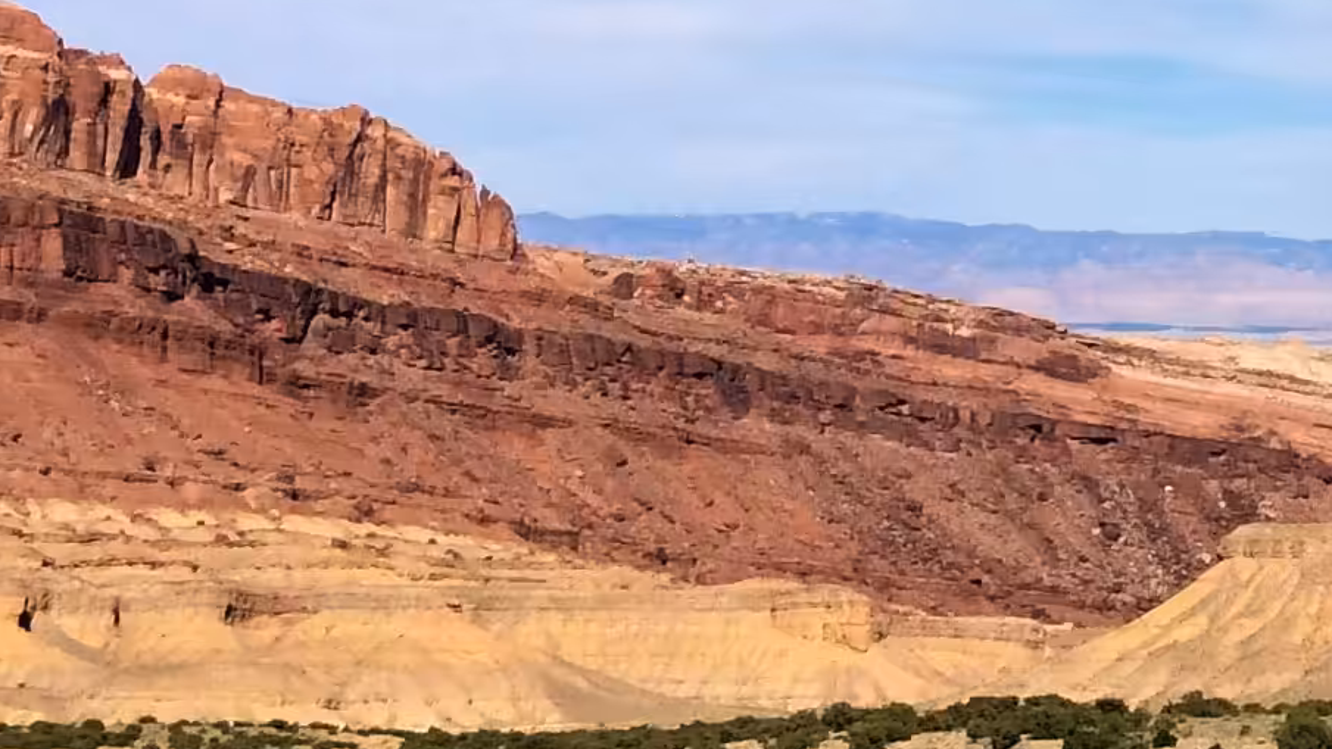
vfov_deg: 10.2
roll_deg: +1.7
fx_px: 4026
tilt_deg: +9.7
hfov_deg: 17.3
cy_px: -480
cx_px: 1853
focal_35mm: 114
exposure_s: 1/4115
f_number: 2.2
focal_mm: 4.15
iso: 32
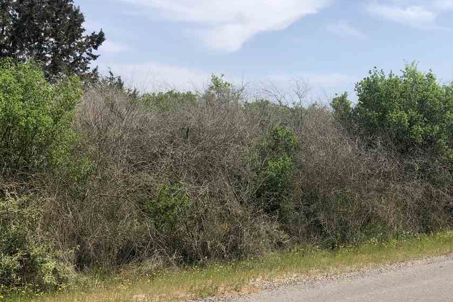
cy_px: 155
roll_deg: -4.3
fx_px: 554
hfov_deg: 43.6
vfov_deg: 30.5
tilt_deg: +0.2
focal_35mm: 44
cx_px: 319
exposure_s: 1/2667
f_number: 1.8
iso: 20
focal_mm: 3.99
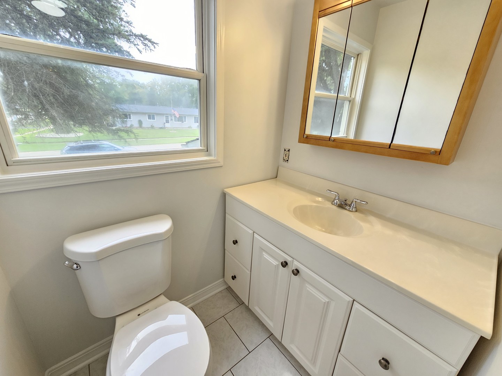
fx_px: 189
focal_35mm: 13
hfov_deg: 106.2
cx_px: 251
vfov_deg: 89.9
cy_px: 188
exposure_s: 1/60
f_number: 2.2
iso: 64
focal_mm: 2.2
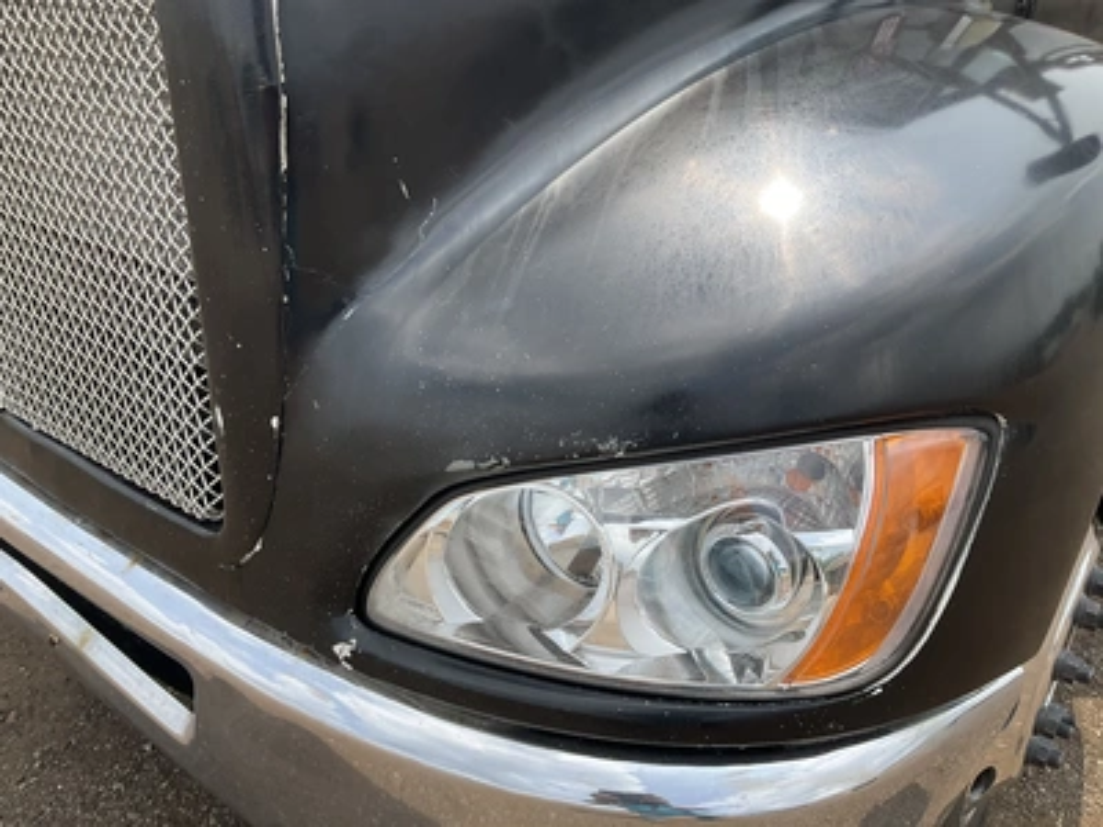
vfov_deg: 48.2
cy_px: 414
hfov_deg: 61.7
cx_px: 552
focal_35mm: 29
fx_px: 924
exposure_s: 1/1015
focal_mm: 3
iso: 25
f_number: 1.8
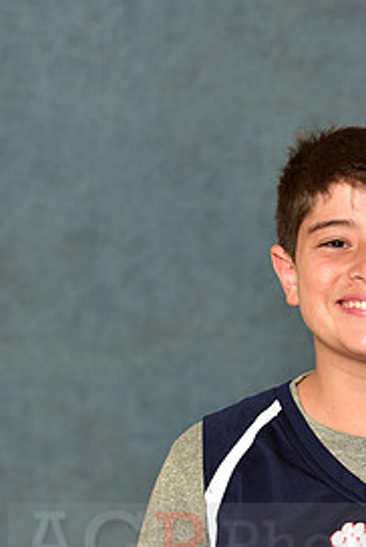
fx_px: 3955
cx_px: 367
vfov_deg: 7.9
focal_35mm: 260
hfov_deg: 5.3
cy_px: 531
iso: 320
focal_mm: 122
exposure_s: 1/200
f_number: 4.5
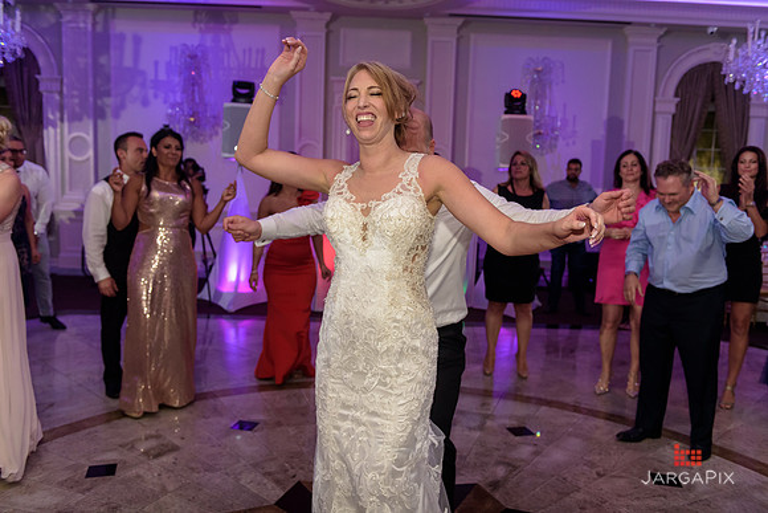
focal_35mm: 31
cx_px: 384
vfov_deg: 42.3
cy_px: 256
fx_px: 661
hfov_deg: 60.3
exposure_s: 1/125
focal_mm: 31
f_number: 3.2
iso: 1600
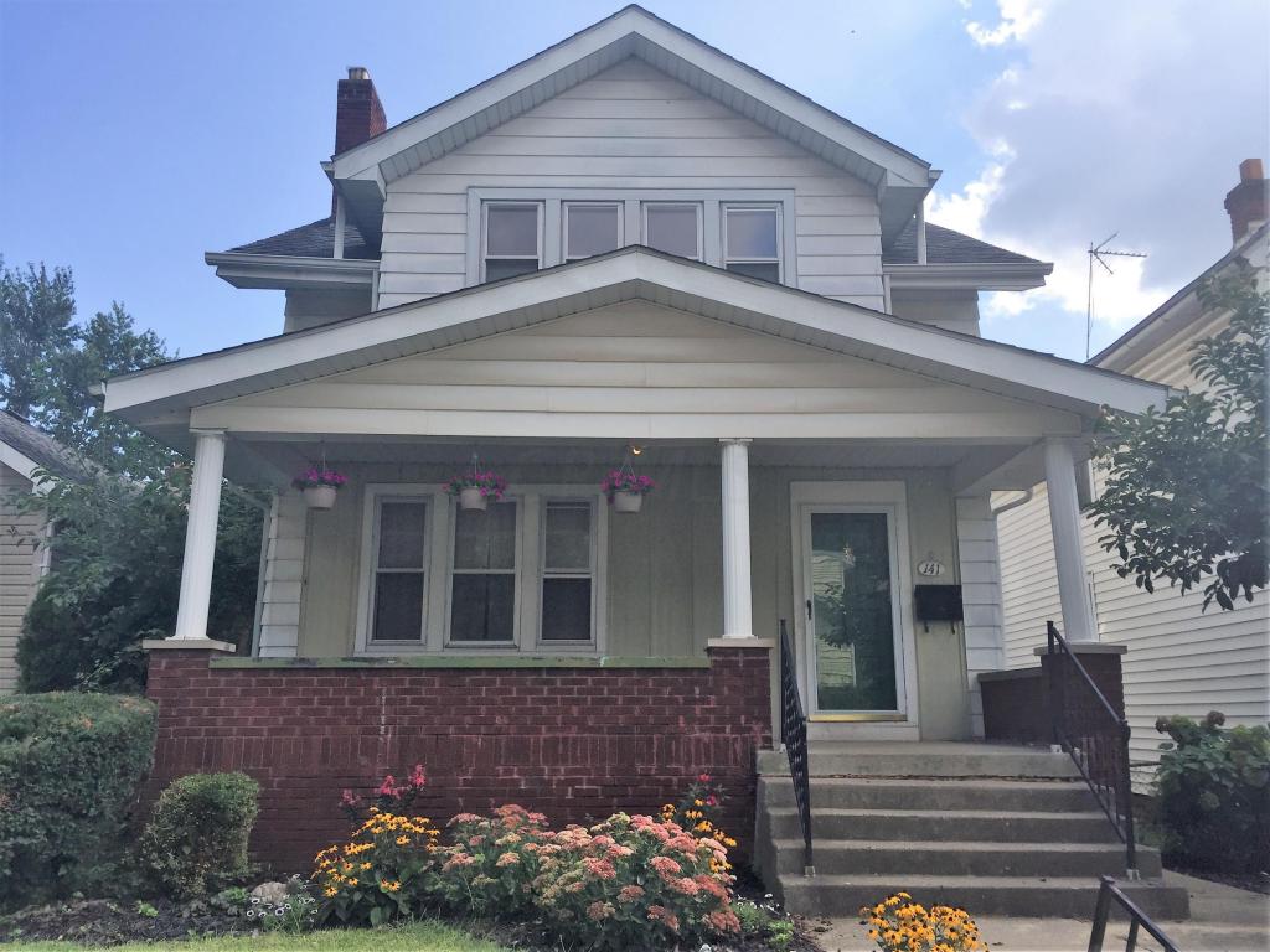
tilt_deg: +12.0
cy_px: 476
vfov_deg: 48.2
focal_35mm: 29
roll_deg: +0.0
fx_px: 1064
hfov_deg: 61.7
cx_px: 635
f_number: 2.2
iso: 32
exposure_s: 1/1276
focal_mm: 4.15
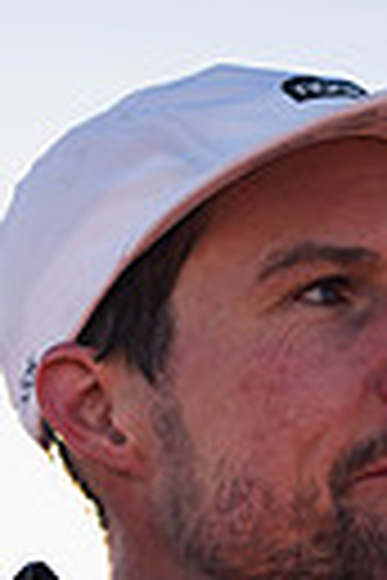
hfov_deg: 7.9
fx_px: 2806
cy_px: 913
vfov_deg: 11.3
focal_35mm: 174
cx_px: 207
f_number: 1.4
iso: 100
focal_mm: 50
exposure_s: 1/1600
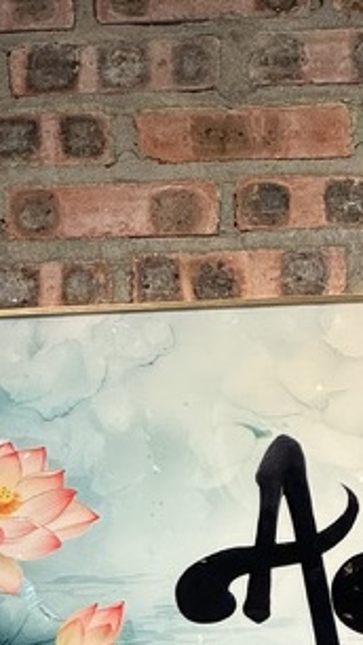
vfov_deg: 7.7
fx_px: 4811
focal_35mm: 281
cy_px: 561
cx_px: 114
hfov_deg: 4.3
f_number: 2.8
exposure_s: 1/50
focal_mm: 9
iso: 200
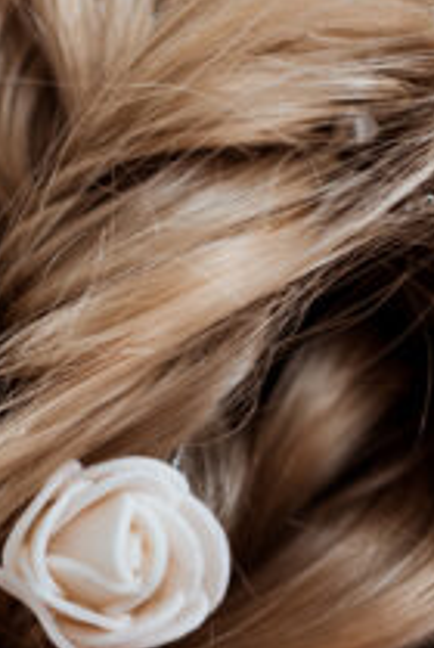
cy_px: 37
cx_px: 222
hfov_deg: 2.7
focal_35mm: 514
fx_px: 9263
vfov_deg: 4.0
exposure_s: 1/200
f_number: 3
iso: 100
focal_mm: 105
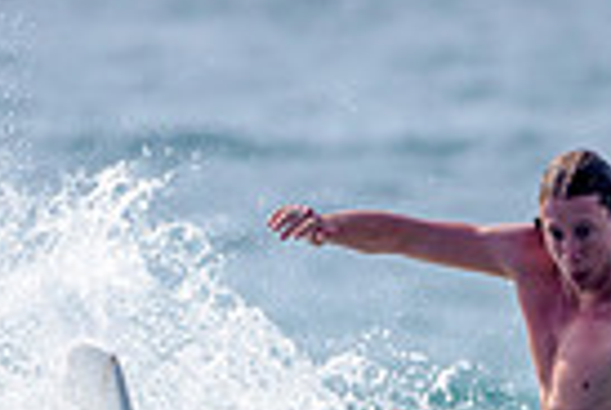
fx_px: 43986
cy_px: 615
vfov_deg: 0.5
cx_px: 371
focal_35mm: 2586
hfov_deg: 0.8
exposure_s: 1/2000
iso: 180
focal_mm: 500
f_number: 5.6
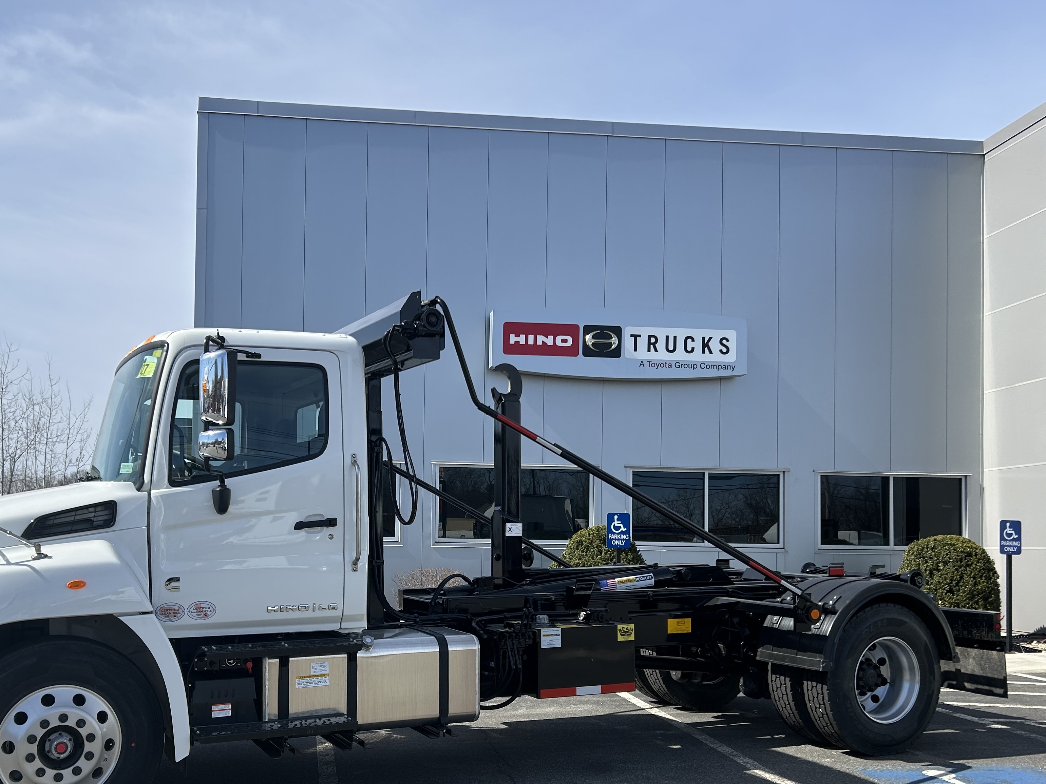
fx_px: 1027
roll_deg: -0.1
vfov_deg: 41.4
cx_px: 413
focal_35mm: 34
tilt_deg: +1.2
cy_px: 508
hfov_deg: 53.5
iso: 50
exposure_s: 1/4274
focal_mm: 5.7
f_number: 1.5
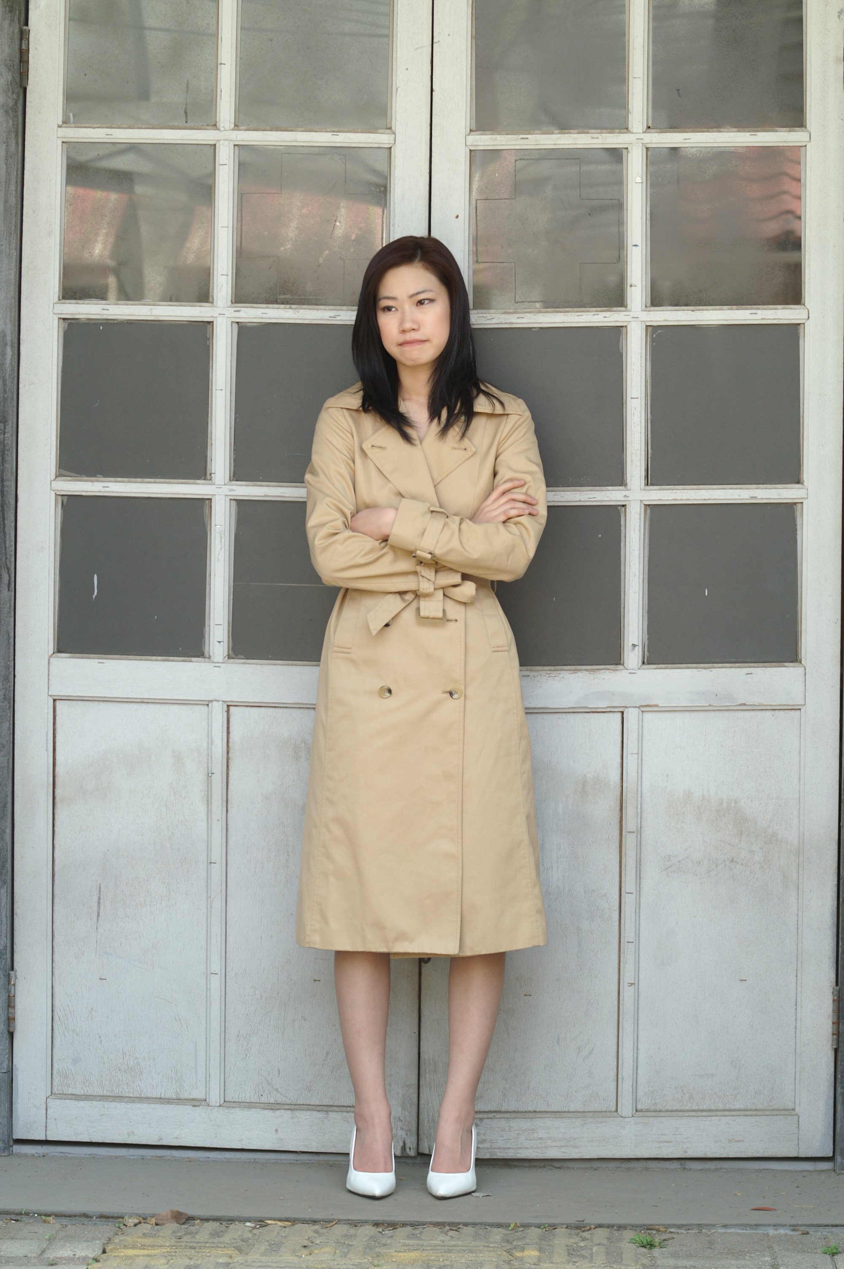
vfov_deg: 17.1
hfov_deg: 11.4
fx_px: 4227
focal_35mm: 120
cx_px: 422
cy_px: 634
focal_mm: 80
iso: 200
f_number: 5.6
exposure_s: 1/100
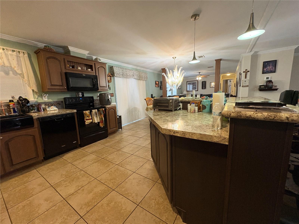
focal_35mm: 14
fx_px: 121
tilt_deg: -9.4
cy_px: 112
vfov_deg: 85.7
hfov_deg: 102.1
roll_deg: +2.6
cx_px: 150
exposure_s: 1/60
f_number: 2.2
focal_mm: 2.22
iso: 400
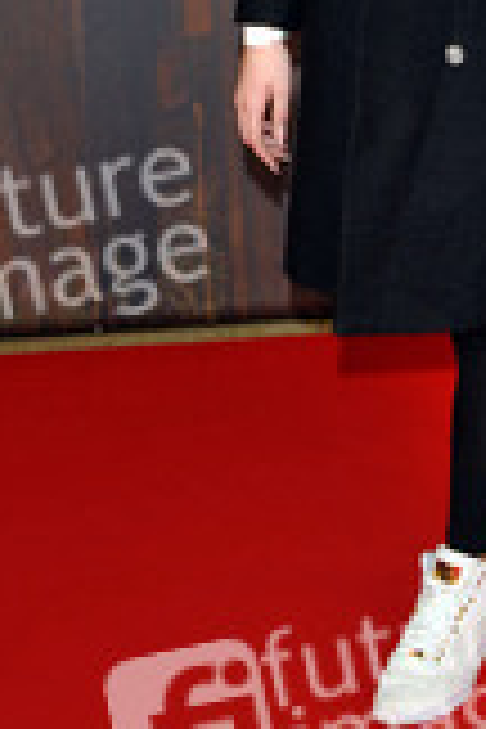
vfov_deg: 20.1
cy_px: 32
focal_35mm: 99
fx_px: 2005
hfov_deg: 13.7
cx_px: 470
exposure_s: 1/160
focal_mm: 40
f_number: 6.3
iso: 800
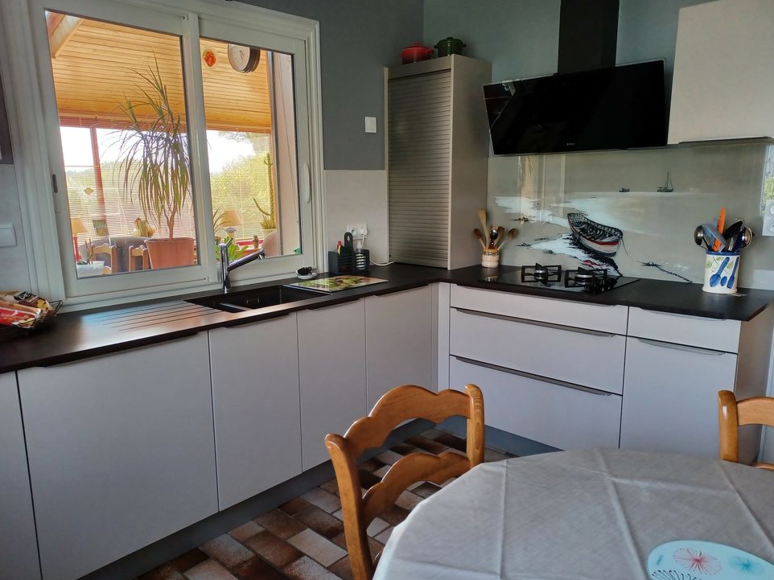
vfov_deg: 53.0
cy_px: 297
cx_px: 377
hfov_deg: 67.3
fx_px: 581
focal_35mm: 26
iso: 125
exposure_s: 1/49
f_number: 1.8
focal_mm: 4.6
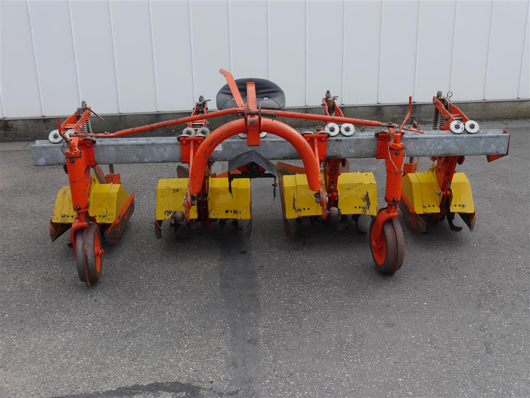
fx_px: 674
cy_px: 199
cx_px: 265
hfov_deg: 42.9
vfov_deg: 32.9
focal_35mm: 44
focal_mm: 22
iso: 160
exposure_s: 1/200
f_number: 6.3
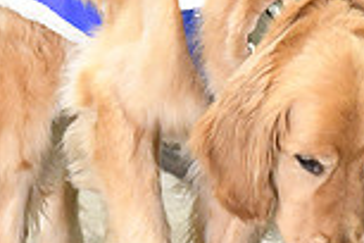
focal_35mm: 284
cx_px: 343
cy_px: 49
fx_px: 2871
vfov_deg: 4.8
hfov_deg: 7.2
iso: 5000
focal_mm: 50
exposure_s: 1/320
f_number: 4.5
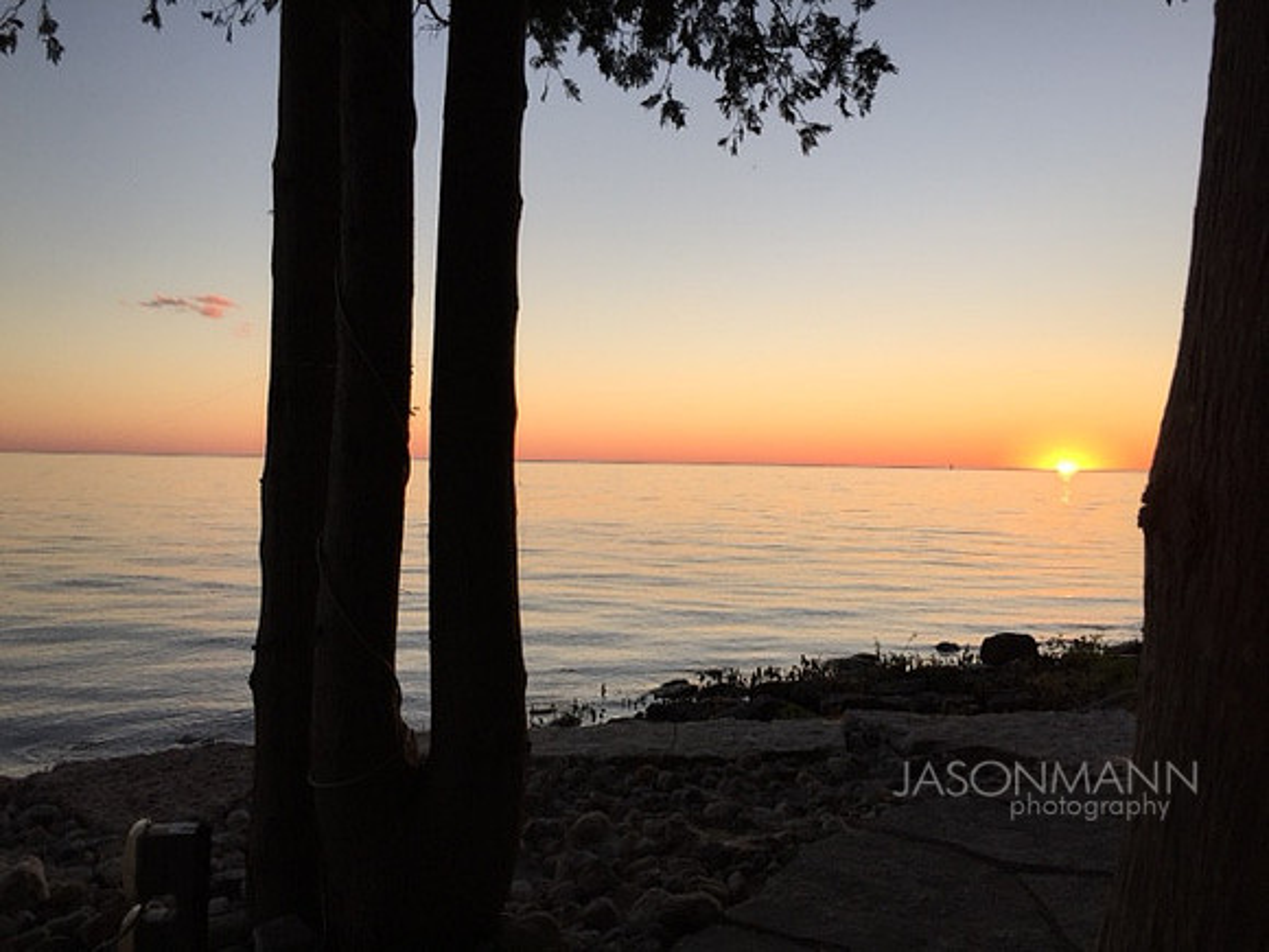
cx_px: 634
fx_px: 1063
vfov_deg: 48.2
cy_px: 476
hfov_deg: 61.7
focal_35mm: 29
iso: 32
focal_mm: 4.15
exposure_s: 1/309
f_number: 2.2
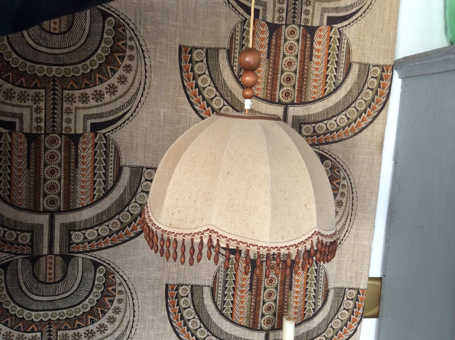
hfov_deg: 56.9
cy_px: 170
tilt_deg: -7.2
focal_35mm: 32
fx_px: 420
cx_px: 228
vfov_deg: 44.1
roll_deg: -2.4
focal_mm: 3.3
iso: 80
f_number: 2.4
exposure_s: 1/25
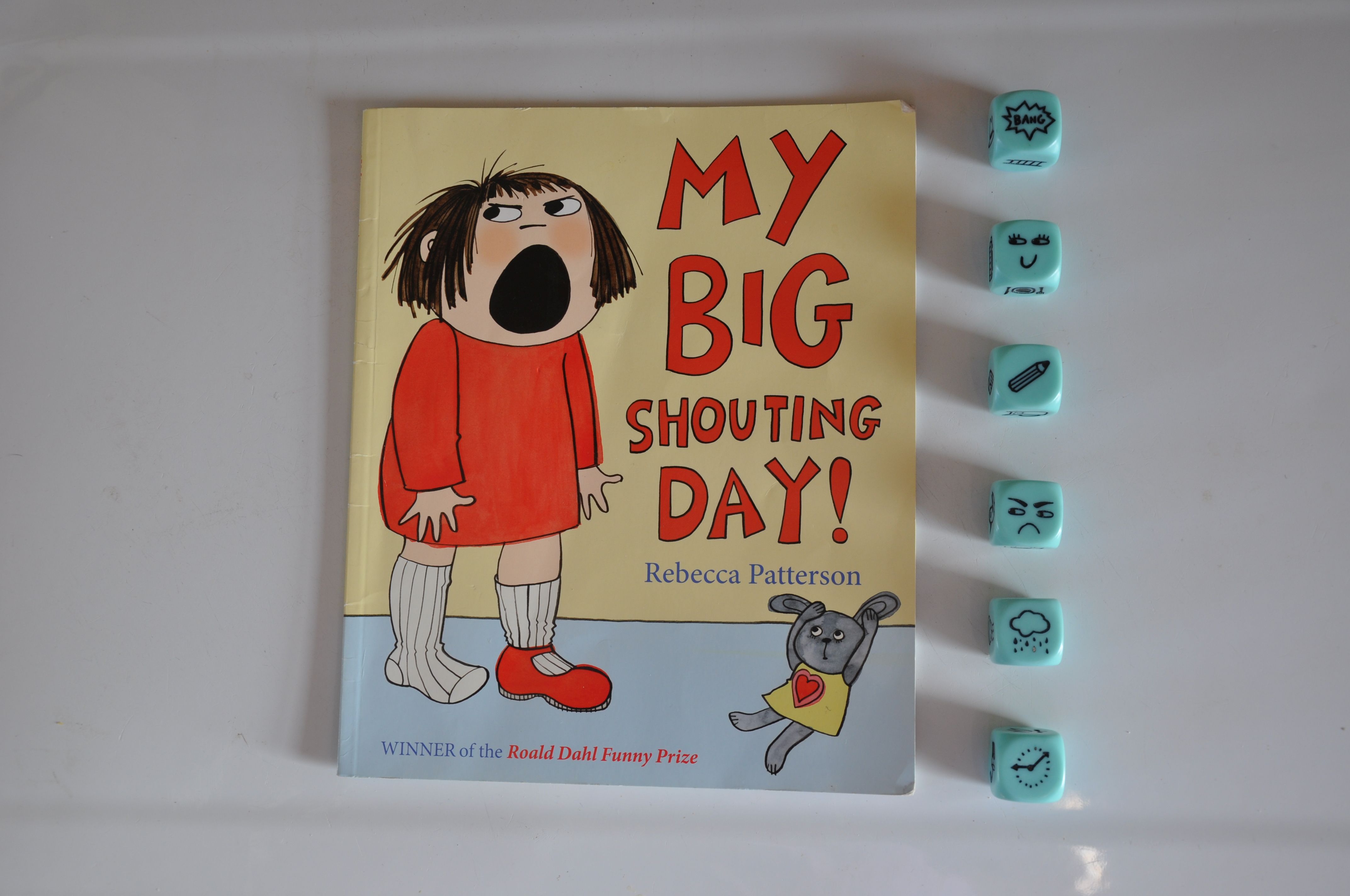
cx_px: 675
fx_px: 1573
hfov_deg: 46.4
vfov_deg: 31.8
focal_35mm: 42
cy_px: 448
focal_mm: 28
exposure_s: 1/30
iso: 200
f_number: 5.6
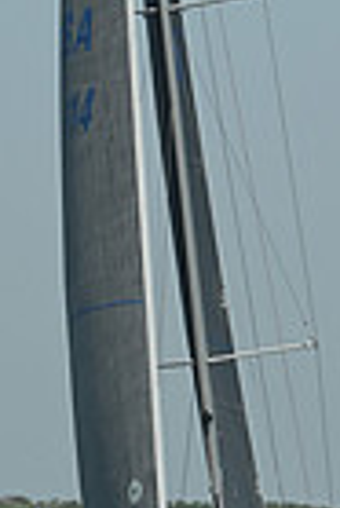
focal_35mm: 709
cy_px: 117
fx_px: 10018
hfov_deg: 1.9
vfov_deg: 2.9
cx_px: 148
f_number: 9
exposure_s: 1/1250
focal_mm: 170
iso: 320
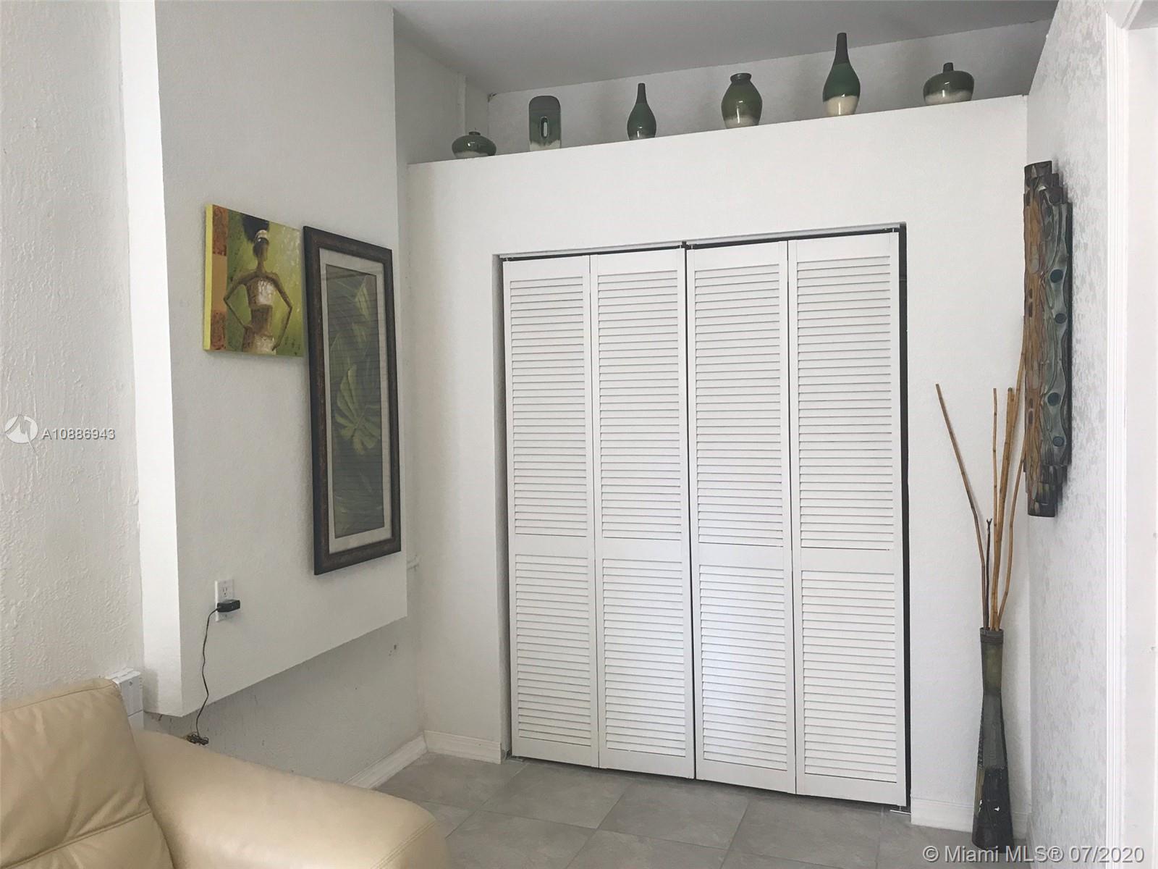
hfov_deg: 63.4
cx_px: 579
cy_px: 434
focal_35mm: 28
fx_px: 937
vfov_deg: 49.7
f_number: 1.8
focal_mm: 3.99
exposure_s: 1/40
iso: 25
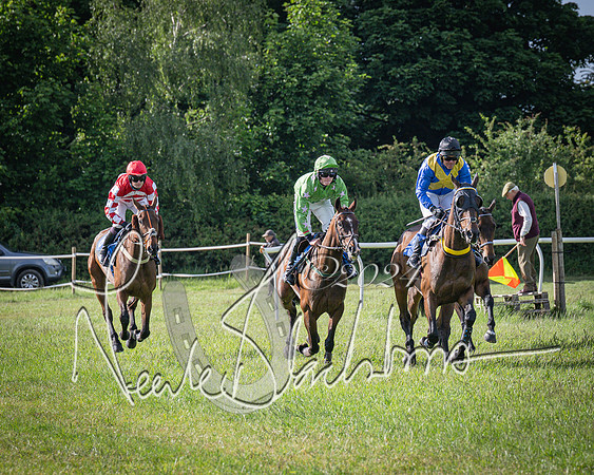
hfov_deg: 6.5
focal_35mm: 300
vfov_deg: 5.2
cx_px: 375
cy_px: 301
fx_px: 5269
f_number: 4.5
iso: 200
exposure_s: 1/1600
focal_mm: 125
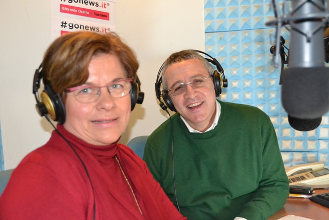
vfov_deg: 34.2
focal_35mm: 39
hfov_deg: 49.5
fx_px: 356
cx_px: 164
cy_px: 110
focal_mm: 26
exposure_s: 1/60
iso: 3200
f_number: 4
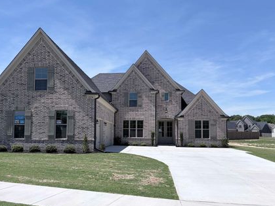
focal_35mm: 31
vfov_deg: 45.4
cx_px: 116
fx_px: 246
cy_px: 117
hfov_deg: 58.0
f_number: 1.6
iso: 64
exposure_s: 1/7813
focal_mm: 5.96
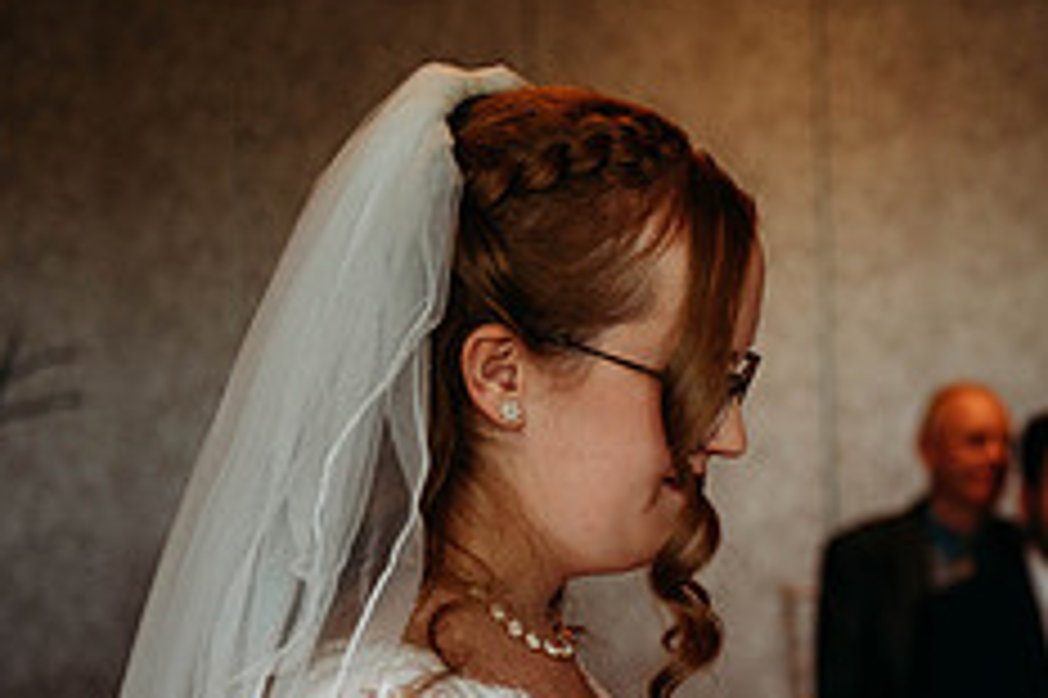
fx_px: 3549
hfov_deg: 16.2
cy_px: 734
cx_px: 1246
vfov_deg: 11.1
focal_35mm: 122
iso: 450
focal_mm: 49
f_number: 3.2
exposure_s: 1/200
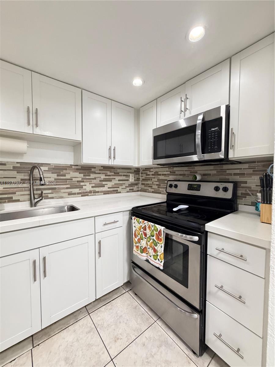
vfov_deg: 102.1
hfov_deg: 85.7
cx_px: 138
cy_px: 184
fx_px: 148
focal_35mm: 14
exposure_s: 1/60
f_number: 2.2
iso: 500
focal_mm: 2.22
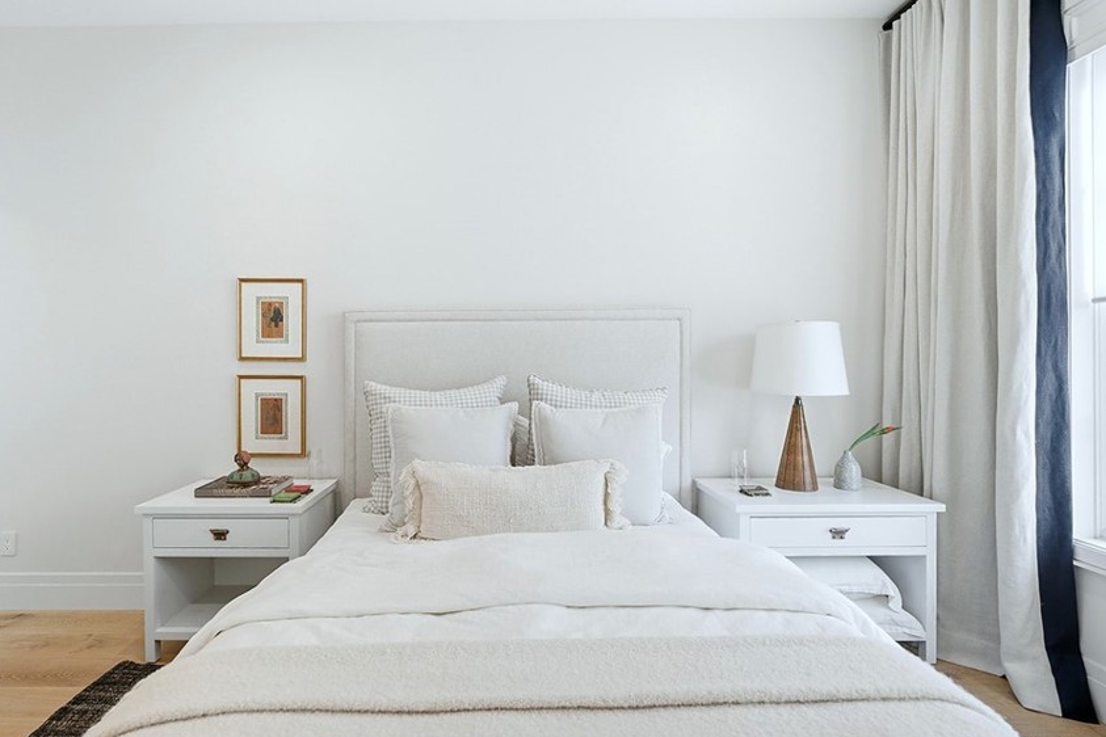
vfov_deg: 70.4
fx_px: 522
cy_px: 363
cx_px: 502
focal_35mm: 17
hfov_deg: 93.0
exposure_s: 1/400
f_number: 5.6
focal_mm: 14
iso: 500
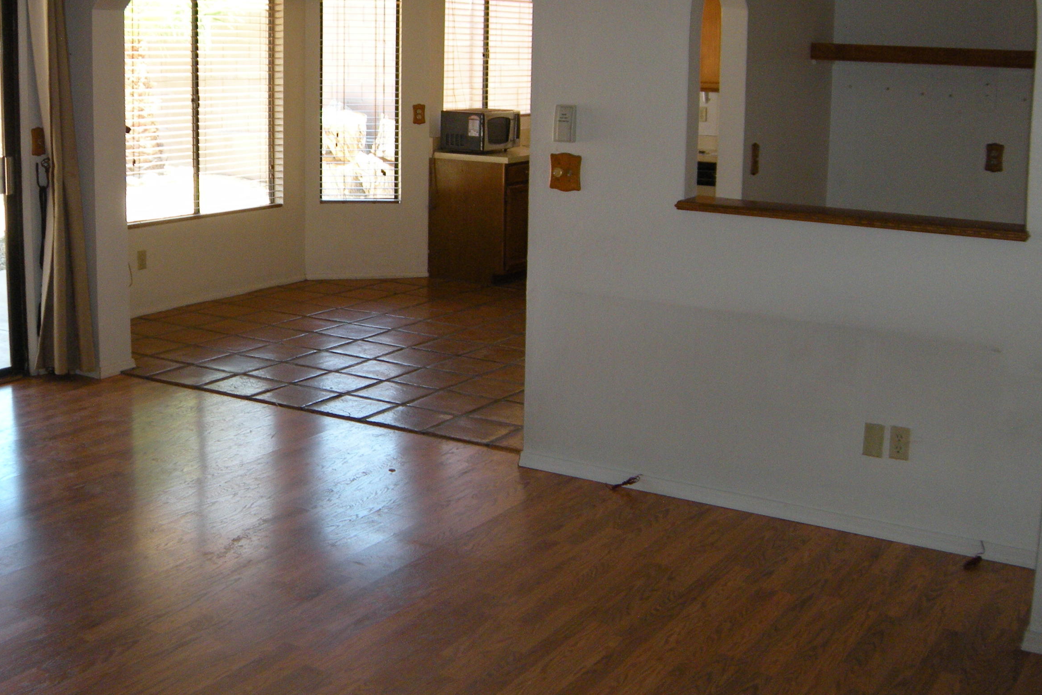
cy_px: 232
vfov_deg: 28.5
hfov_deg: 41.8
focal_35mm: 47
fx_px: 1360
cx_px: 427
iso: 168
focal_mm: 5.9
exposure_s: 1/57.6
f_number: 3.8
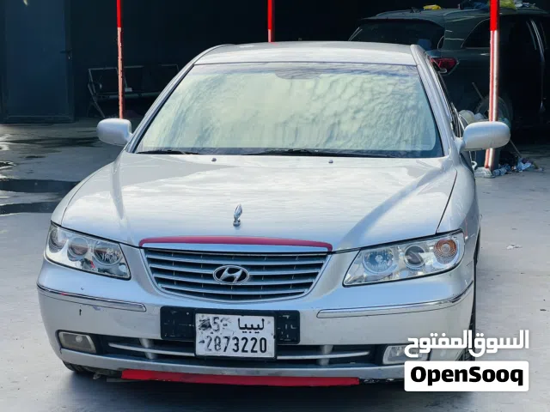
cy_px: 206
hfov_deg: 25.3
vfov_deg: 19.1
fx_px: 1223
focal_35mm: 77
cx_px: 275
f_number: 2.8
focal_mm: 9
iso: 32
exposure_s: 1/230
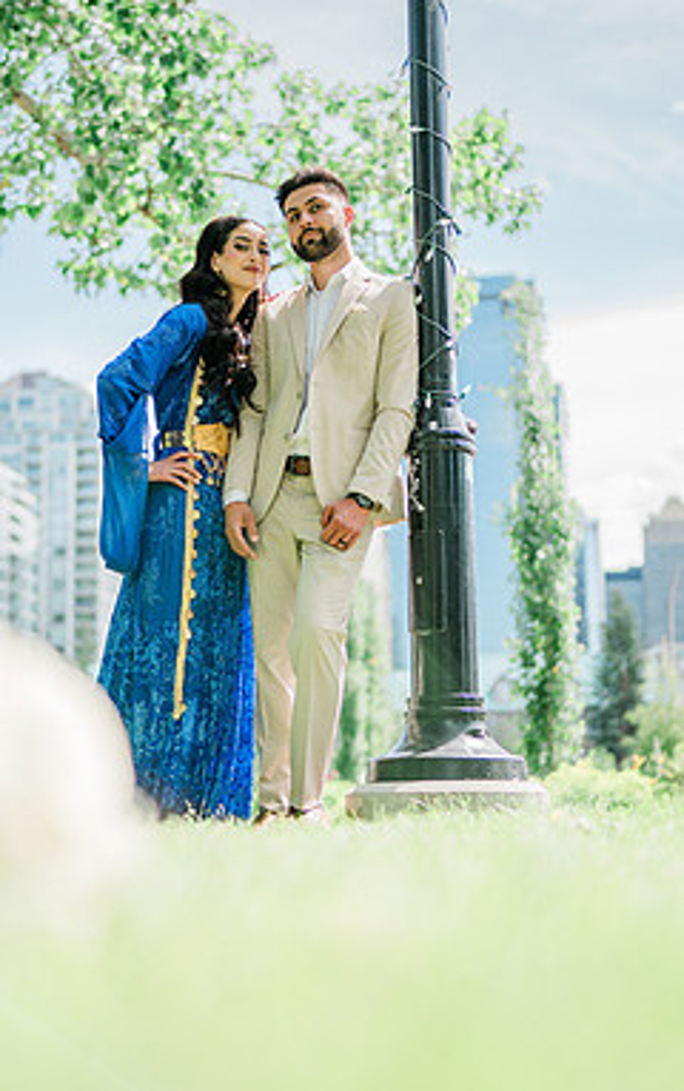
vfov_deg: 37.5
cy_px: 546
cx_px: 279
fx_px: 1608
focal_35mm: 54
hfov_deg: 24.0
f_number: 1.2
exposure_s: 1/3200
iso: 125
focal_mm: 35
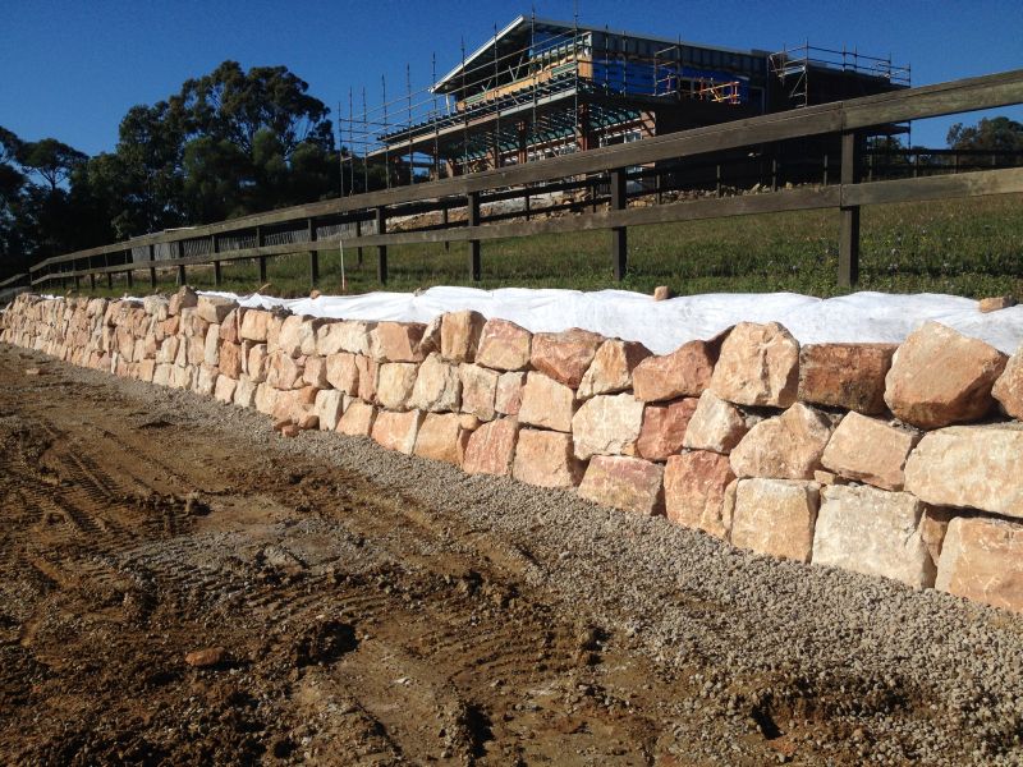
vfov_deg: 40.7
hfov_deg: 52.6
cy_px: 384
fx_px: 1034
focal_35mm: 35
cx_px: 512
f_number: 2.4
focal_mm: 4.28
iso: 50
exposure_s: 1/3247
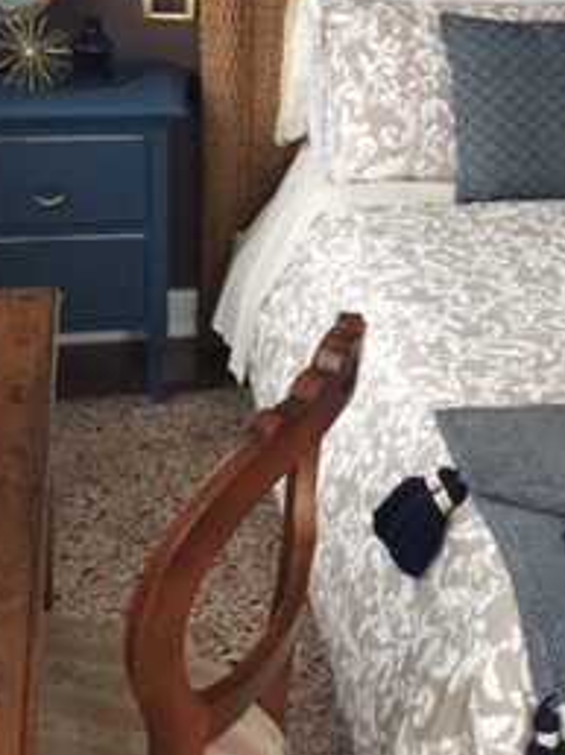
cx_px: 565
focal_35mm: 72
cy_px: 99
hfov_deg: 19.8
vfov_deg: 26.3
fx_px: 1570
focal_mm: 4.15
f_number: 2.2
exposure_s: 1/30
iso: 125
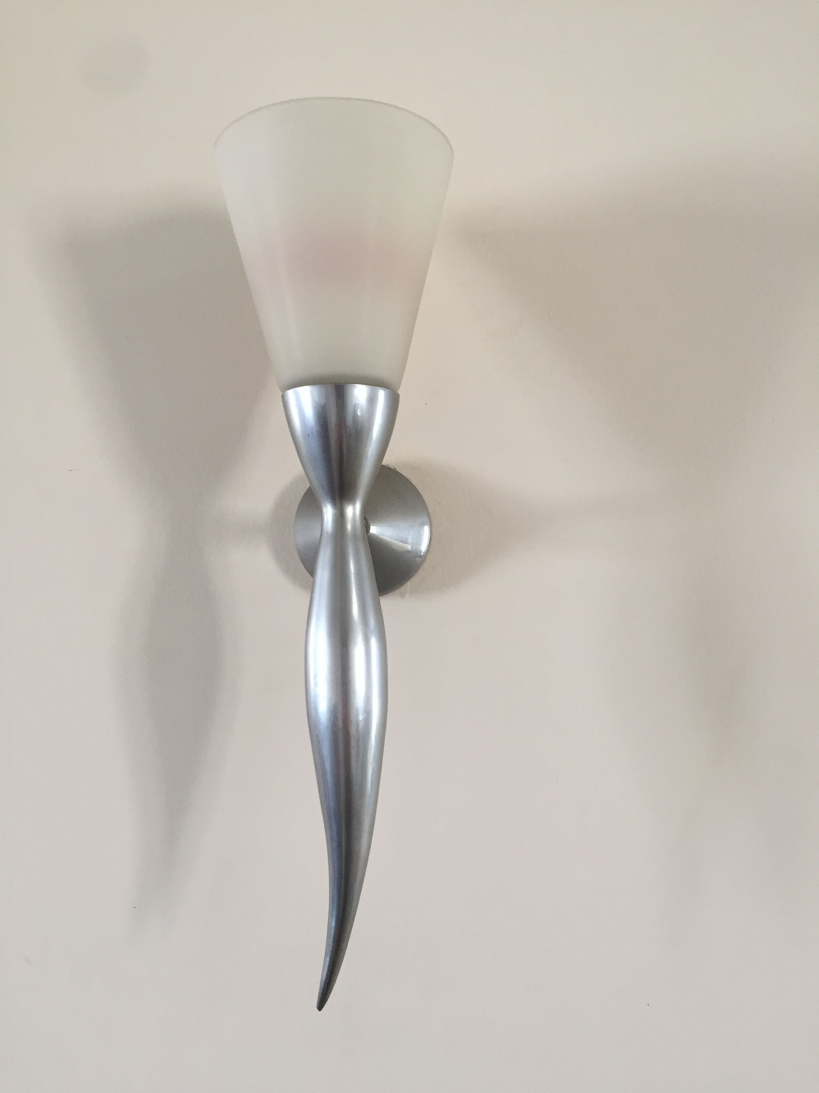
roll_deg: -0.3
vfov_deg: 61.7
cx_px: 410
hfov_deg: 48.2
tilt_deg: +2.3
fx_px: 915
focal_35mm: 29
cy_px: 546
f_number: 2.2
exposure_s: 1/33
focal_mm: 4.15
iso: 50
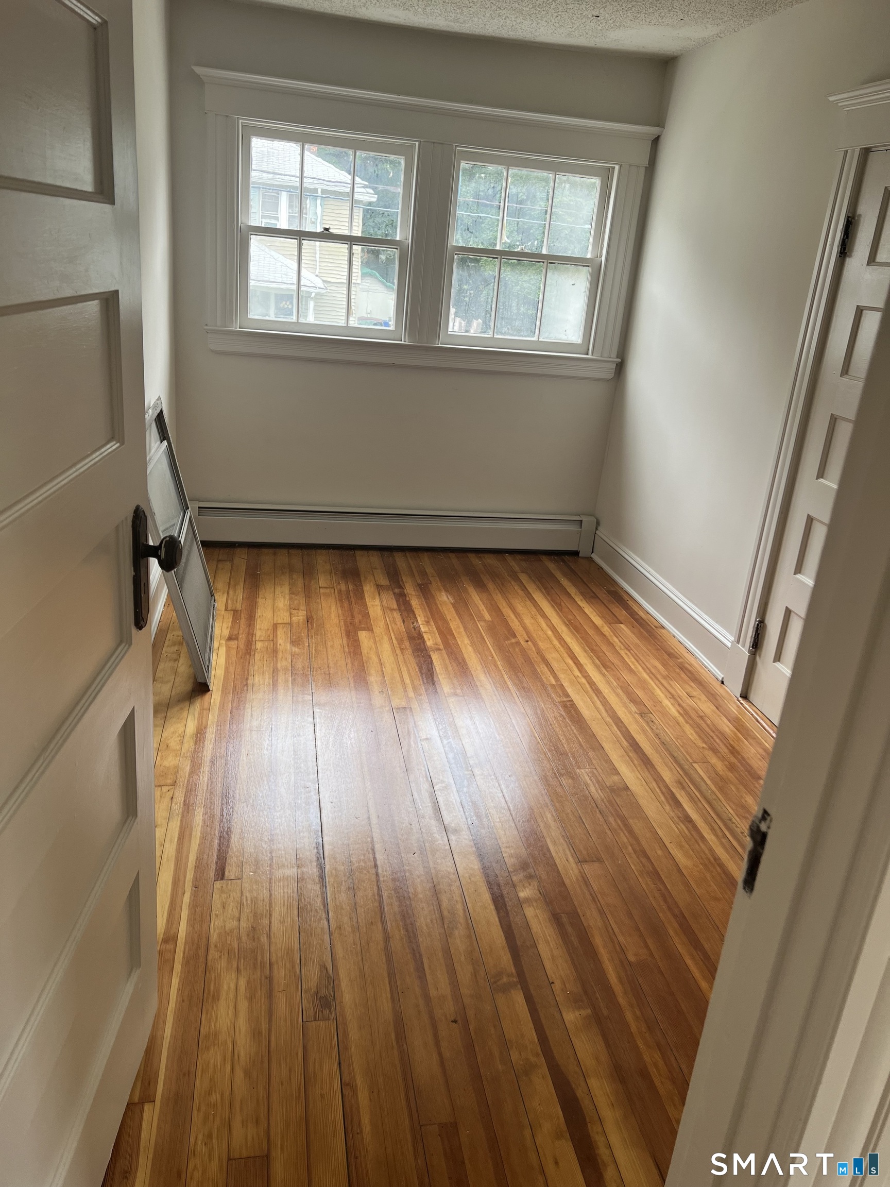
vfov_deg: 67.3
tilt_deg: -19.7
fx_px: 891
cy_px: 594
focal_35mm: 26
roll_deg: -5.5
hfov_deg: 53.1
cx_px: 445
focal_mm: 5.7
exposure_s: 1/124
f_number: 1.5
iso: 50
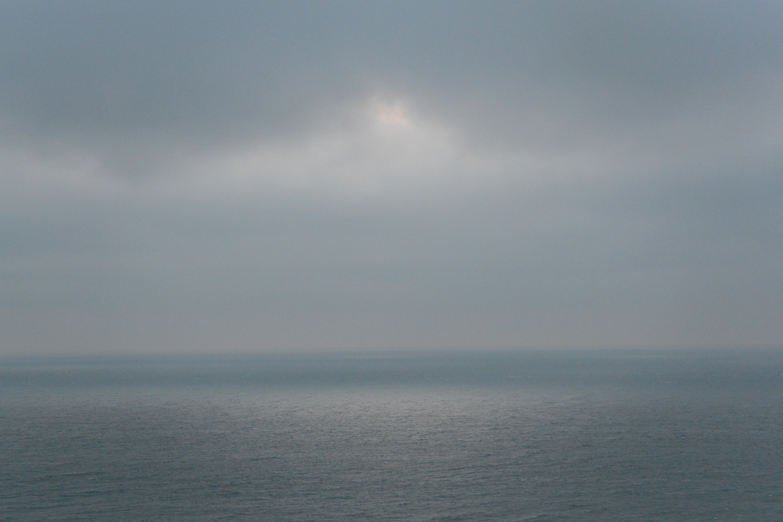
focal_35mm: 69
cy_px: 261
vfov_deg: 19.7
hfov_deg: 29.2
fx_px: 1501
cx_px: 392
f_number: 5.3
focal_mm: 25.7
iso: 560
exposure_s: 1/60
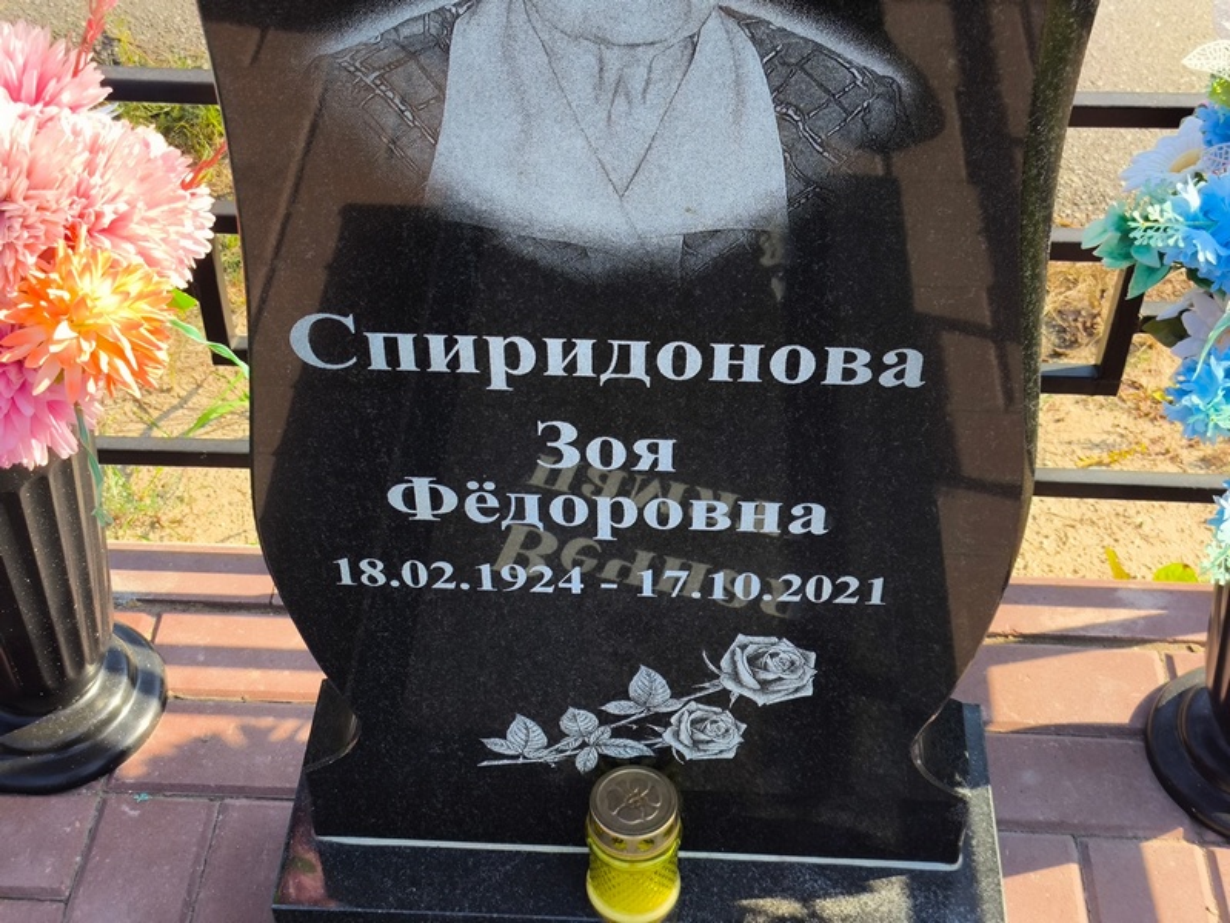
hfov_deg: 38.2
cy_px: 462
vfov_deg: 29.1
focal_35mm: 50
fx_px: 1777
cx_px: 615
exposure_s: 1/499
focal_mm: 4.71
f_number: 1.7
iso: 50
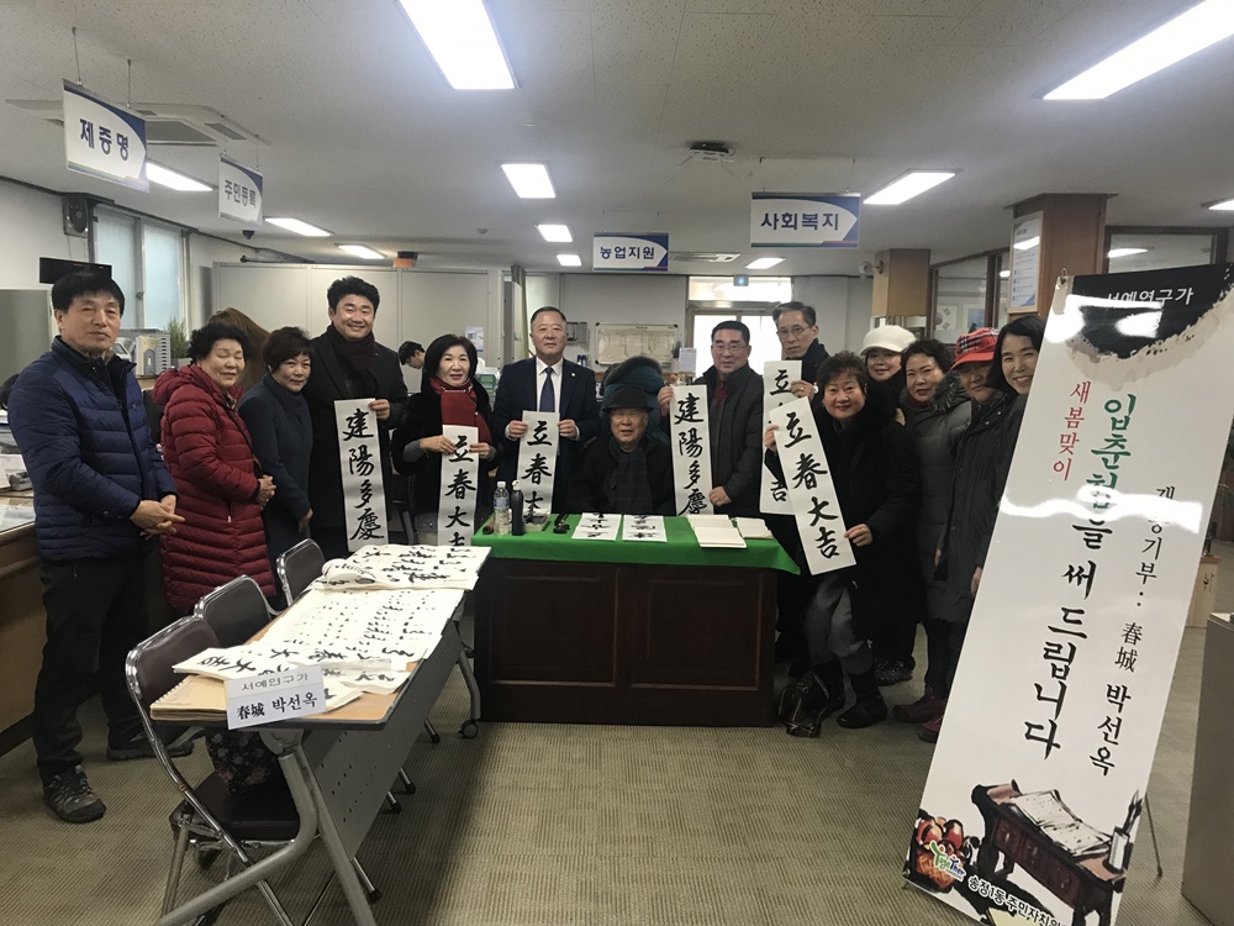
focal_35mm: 28
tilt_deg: -6.3
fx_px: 998
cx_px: 617
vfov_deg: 49.7
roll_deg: -1.2
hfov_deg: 63.4
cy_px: 463
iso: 32
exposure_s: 1/30
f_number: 1.8
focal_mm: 3.99
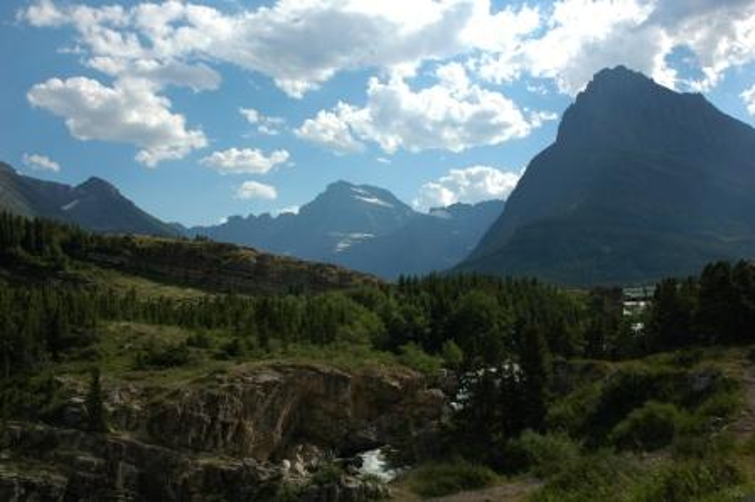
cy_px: 251
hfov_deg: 53.2
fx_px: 754
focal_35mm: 36
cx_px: 378
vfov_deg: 36.8
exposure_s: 1/400
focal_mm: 24
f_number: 11
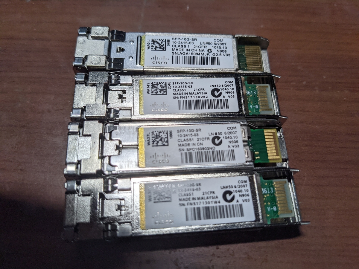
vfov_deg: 51.4
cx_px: 180
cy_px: 134
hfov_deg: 65.3
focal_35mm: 27
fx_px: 280
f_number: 1.73
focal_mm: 4.38
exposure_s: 1/247
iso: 57
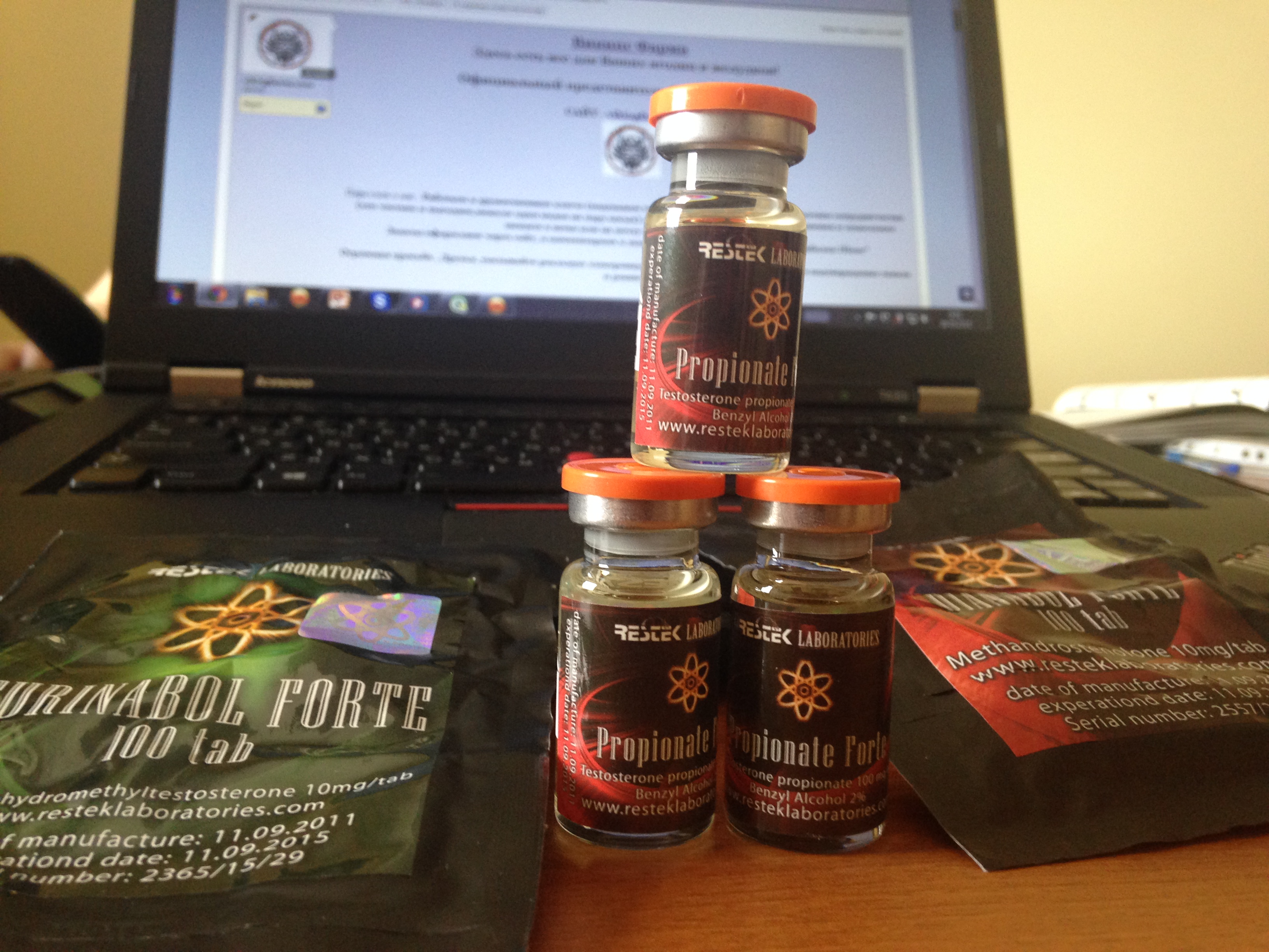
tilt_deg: -6.1
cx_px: 634
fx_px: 1210
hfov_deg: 55.4
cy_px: 476
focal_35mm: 33
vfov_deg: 42.9
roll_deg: -1.2
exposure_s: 1/20
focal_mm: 4.12
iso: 160
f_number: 2.4
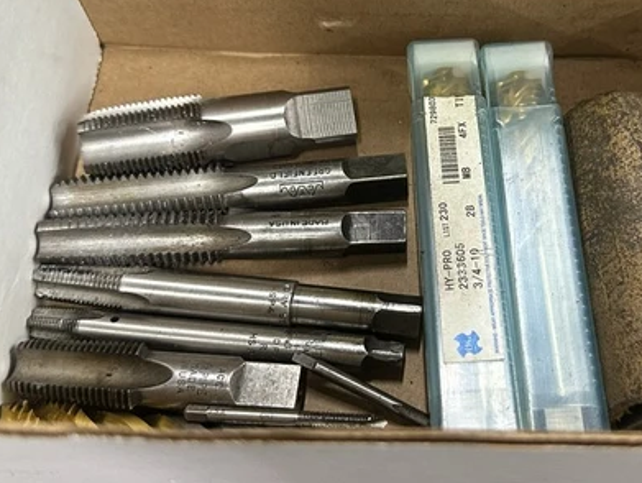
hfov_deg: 40.3
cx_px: 461
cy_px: 178
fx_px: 854
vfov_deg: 31.4
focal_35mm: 46
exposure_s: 1/60
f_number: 1.78
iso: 320
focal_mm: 6.86
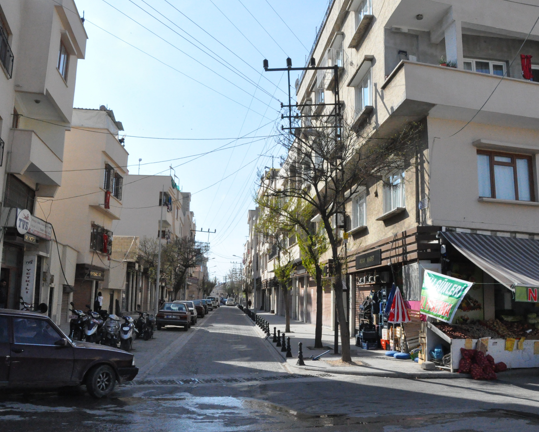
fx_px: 495
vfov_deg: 47.1
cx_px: 265
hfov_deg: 57.2
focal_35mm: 31
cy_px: 213
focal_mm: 18
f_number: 16
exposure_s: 1/1000
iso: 3200
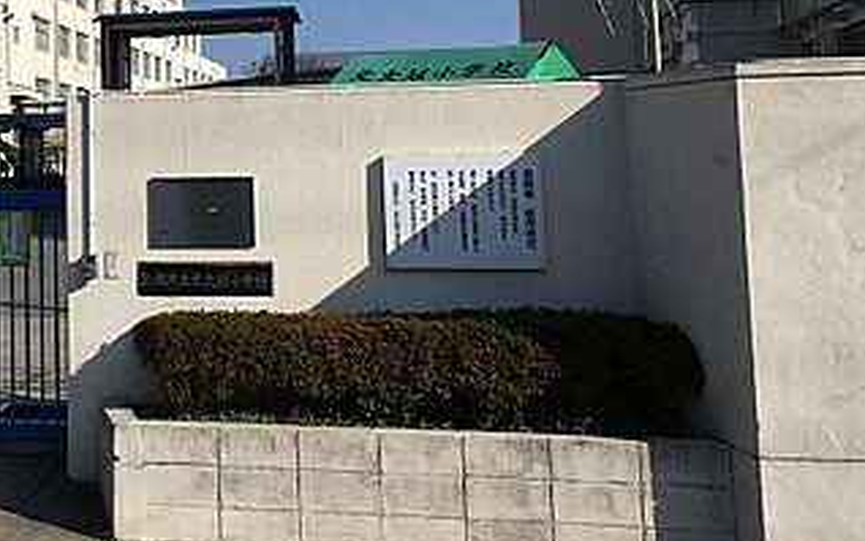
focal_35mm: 58
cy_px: 18
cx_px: 114
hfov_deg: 33.5
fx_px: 1368
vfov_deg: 21.7
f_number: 2.2
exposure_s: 1/3077
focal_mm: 4.15
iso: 25
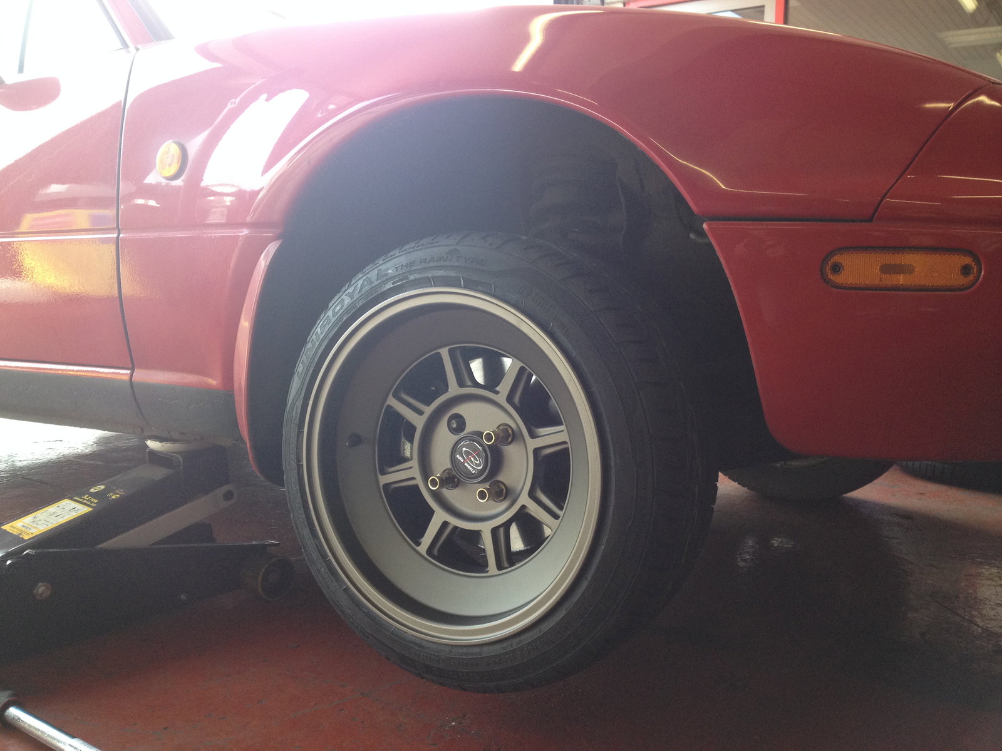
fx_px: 1013
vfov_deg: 40.7
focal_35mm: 35
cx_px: 501
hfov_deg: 52.6
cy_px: 376
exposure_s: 1/120
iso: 100
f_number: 2.4
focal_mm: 4.28
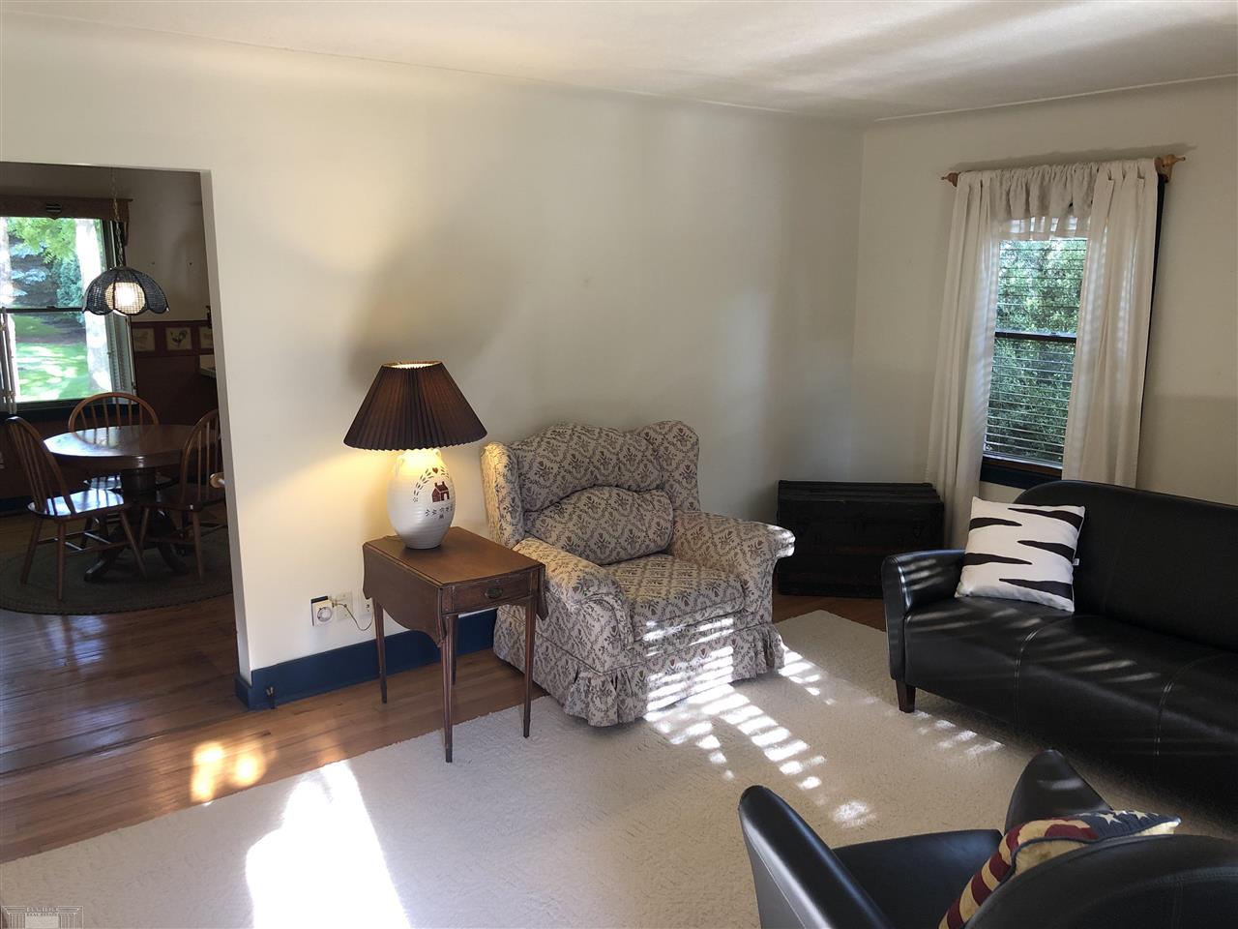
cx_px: 619
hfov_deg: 63.4
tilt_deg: -12.0
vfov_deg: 49.7
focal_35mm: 28
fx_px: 1001
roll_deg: -0.5
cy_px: 464
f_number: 1.8
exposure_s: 1/30
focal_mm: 3.99
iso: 40
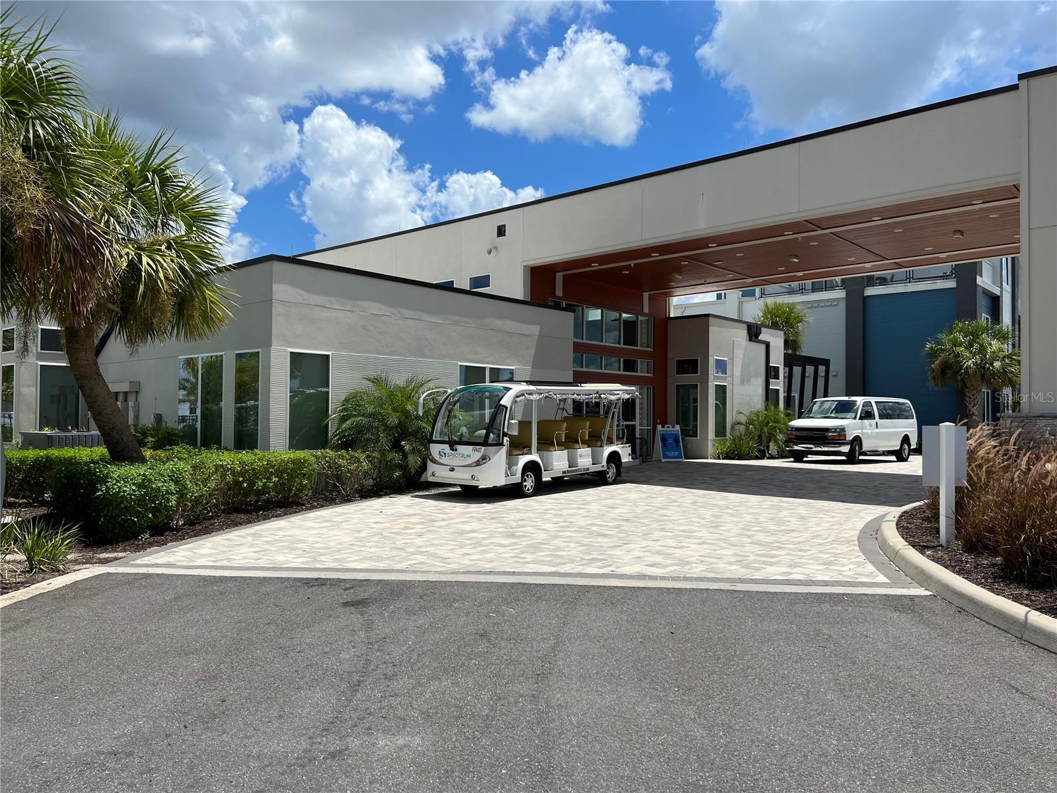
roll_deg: -0.2
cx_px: 528
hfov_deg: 67.3
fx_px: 794
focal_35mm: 26
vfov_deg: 53.1
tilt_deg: +1.0
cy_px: 396
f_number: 1.5
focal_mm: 5.7
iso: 50
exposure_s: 1/6993
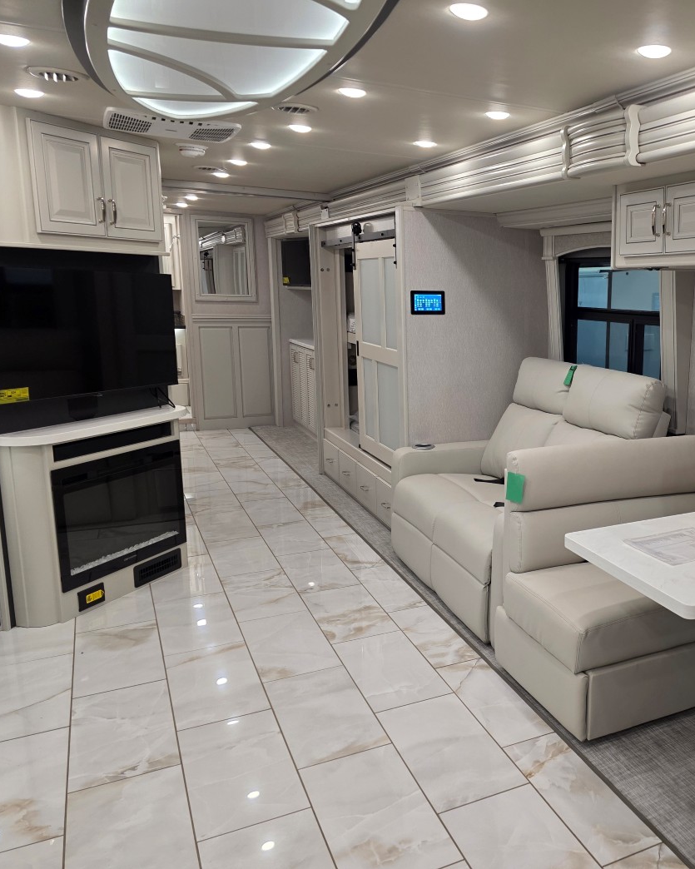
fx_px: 771
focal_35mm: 30
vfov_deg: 58.8
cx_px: 559
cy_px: 434
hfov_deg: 45.9
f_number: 1.7
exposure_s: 1/120
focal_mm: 6.3
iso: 320
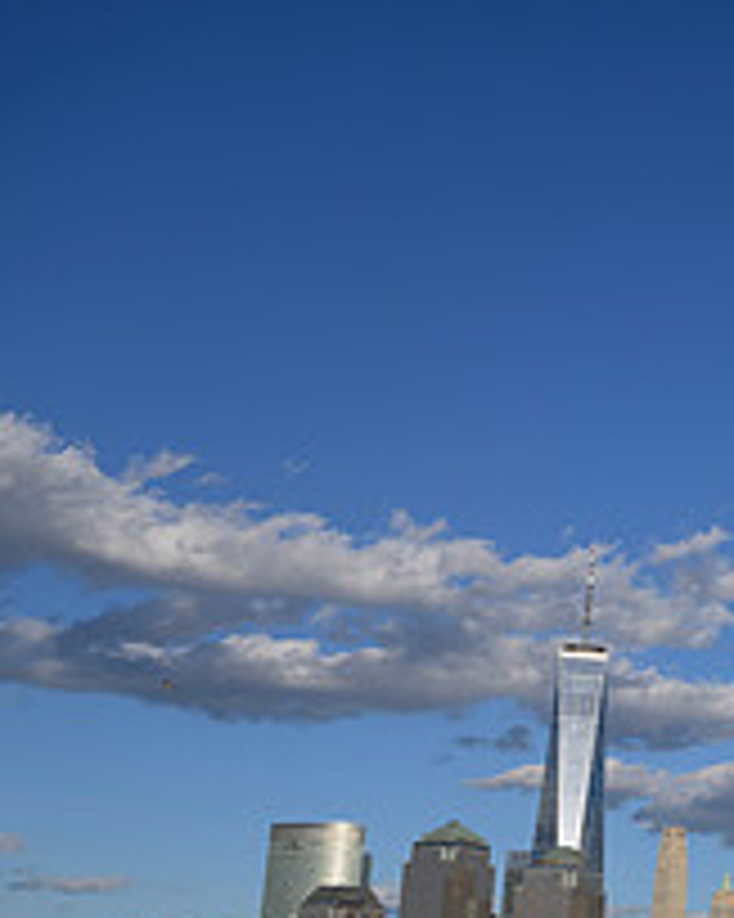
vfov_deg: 29.1
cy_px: 695
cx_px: 1189
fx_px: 1739
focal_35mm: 64
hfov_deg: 19.7
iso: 64
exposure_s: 1/640
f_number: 5.6
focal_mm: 24
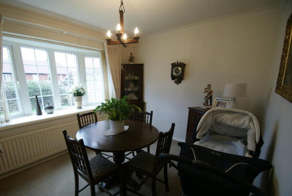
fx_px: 130
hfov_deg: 96.6
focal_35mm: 16
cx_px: 149
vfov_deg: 73.9
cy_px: 93
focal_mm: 10
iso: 200
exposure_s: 1/30
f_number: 3.5
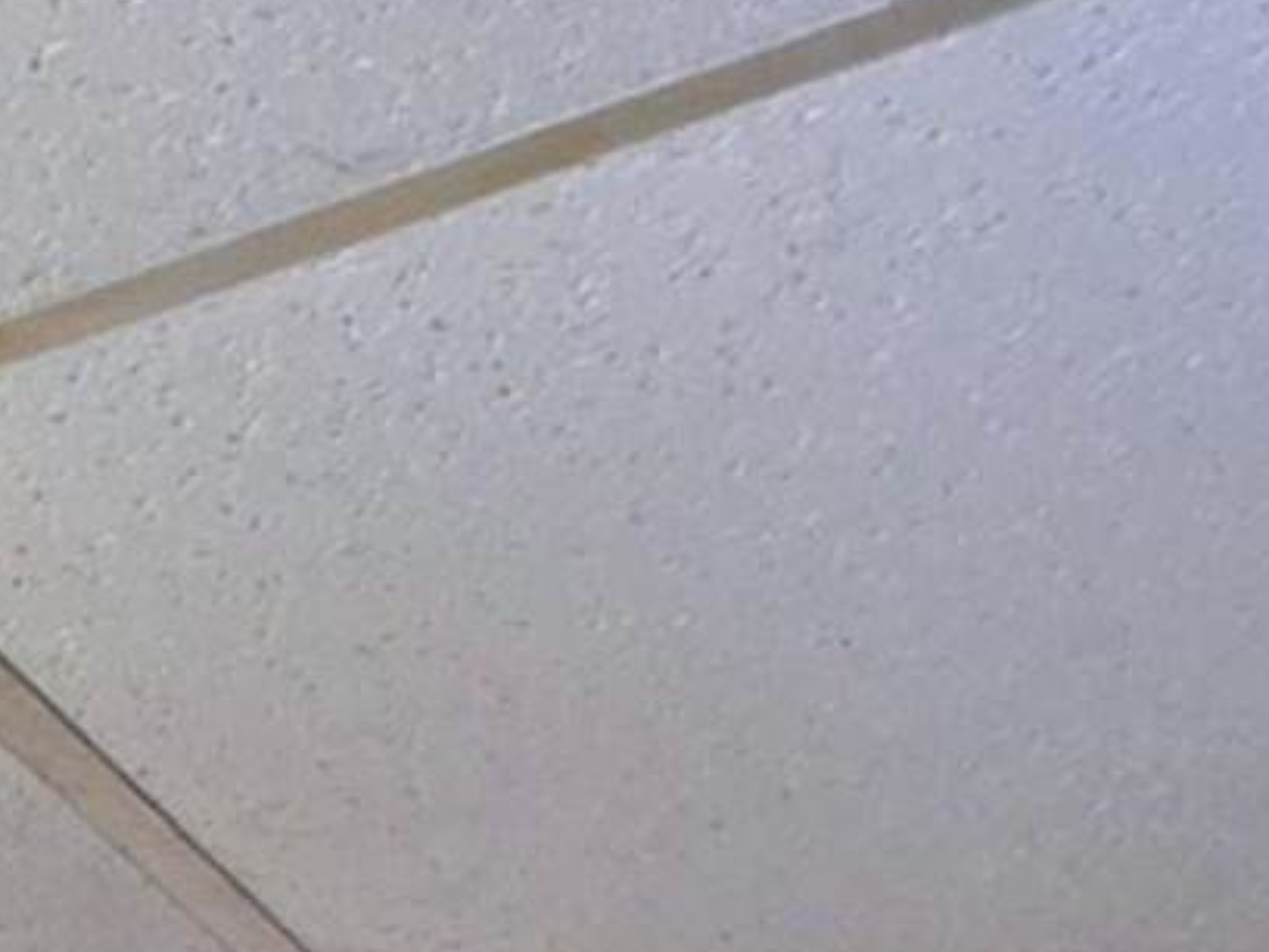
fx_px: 3593
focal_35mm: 98
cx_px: -1157
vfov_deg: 10.5
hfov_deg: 16.2
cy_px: 2889
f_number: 1.9
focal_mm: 2.2
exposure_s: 1/60
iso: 1250
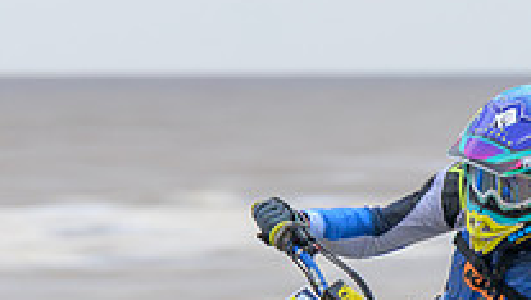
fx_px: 14731
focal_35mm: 1045
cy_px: 459
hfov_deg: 2.1
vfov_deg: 1.2
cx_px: 266
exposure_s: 1/200
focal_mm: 200
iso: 125
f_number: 6.3
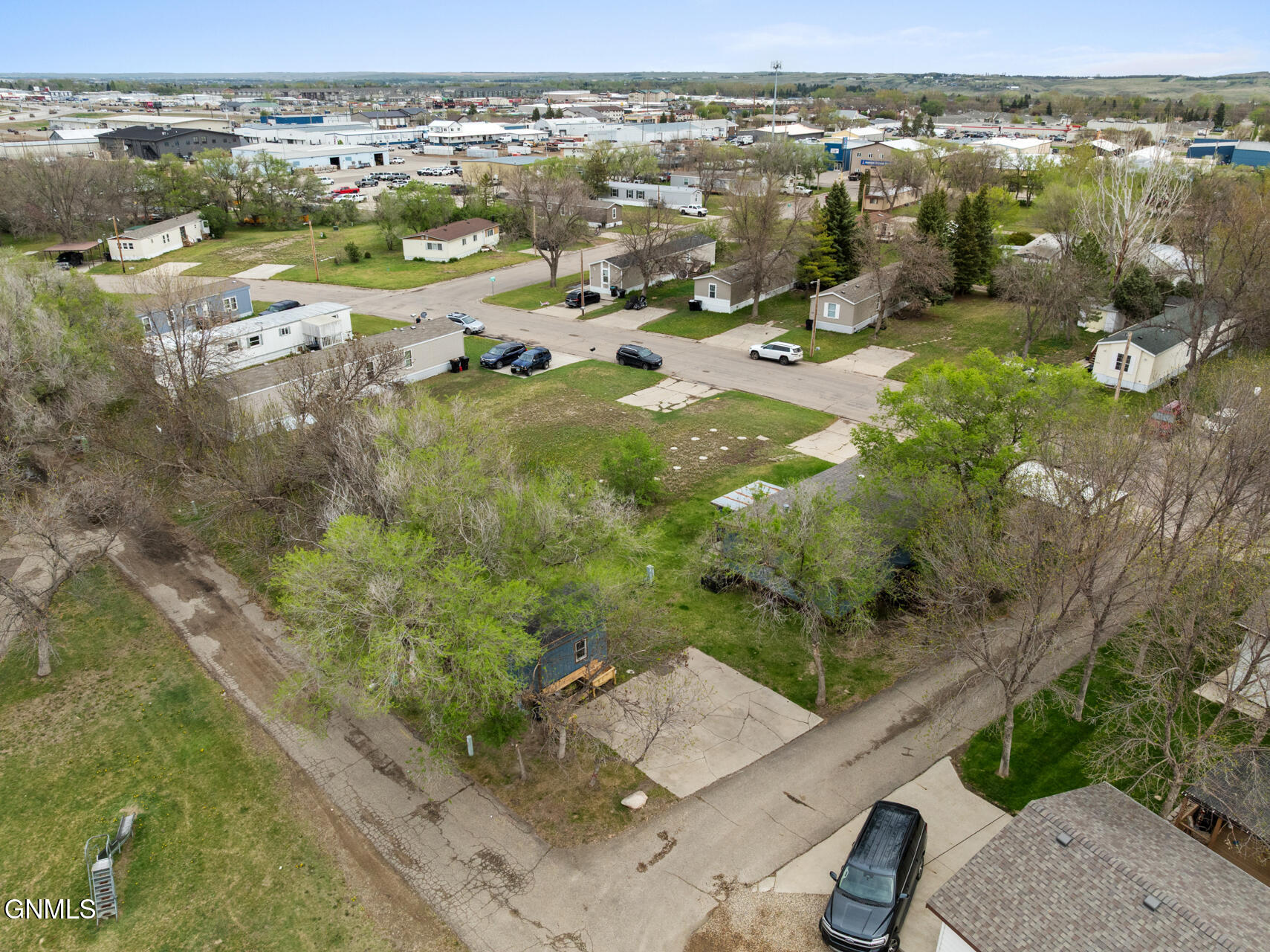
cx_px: 635
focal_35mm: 24
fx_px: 880
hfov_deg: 71.6
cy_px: 476
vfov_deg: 56.8
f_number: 6.3
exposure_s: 1/500
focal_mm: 12.29
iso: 200
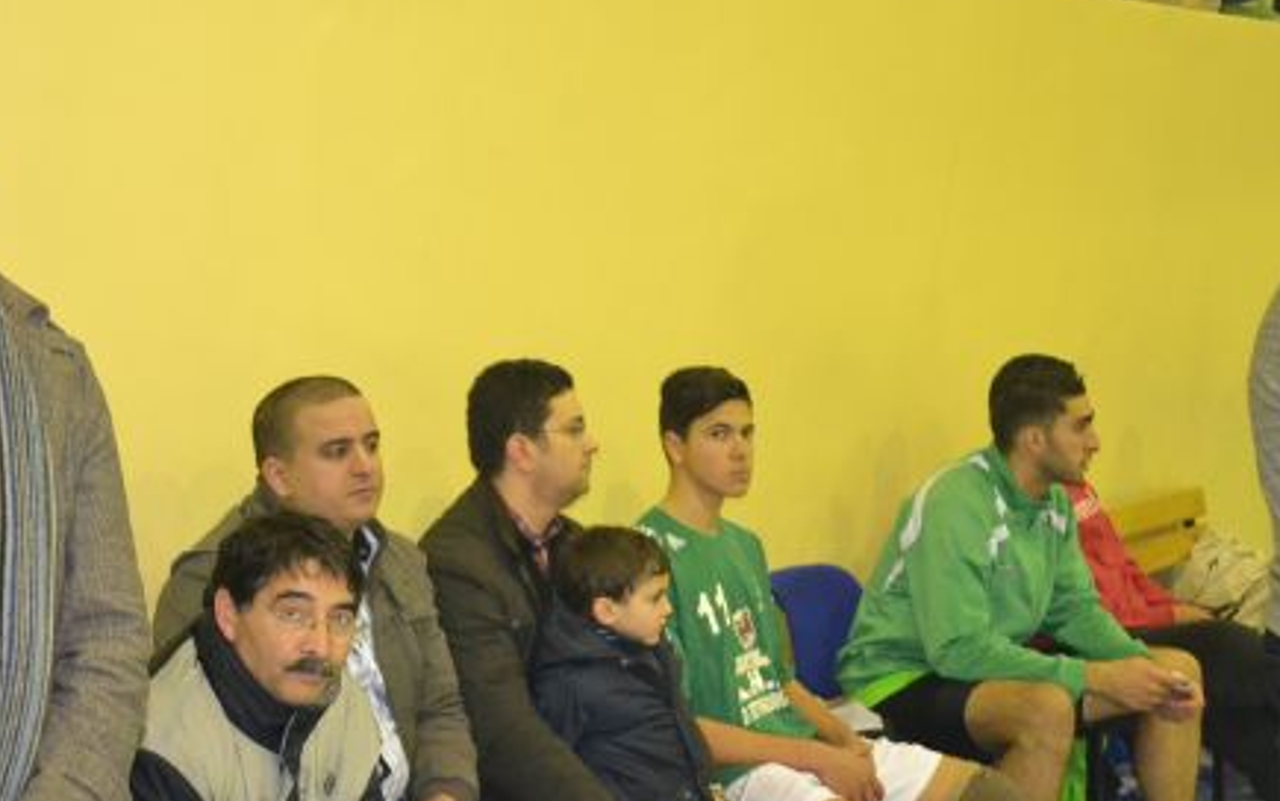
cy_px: 561
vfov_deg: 21.2
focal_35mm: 61
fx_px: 2128
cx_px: 412
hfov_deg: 33.1
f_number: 4
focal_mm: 28
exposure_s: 1/60
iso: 3200
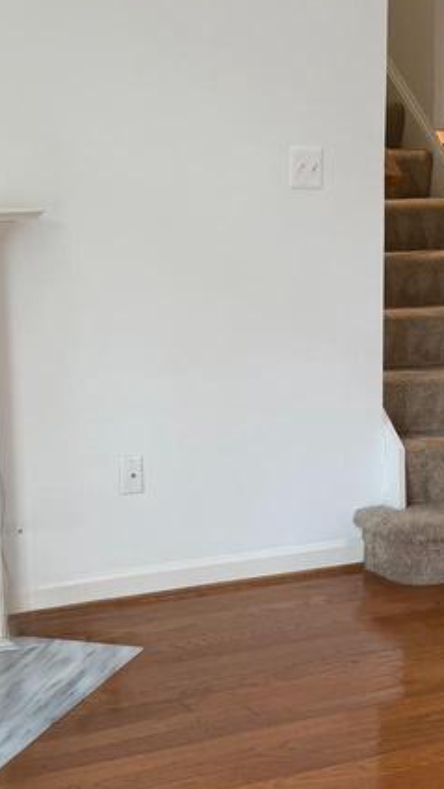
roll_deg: +0.6
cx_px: 277
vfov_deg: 33.3
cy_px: 423
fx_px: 1319
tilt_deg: -9.9
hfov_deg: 19.1
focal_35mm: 63
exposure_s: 1/120
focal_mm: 6.76
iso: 200
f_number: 1.78
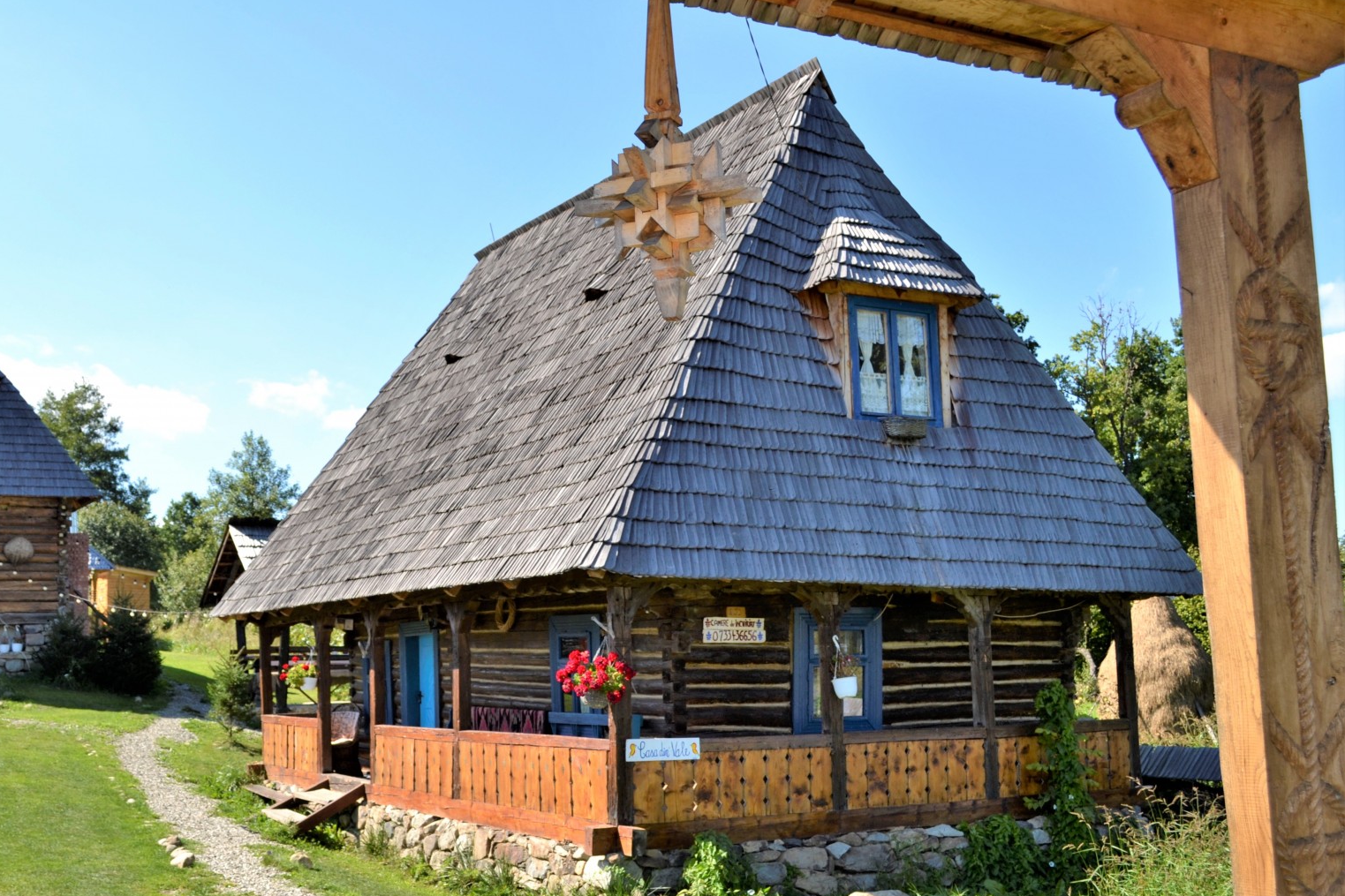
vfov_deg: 34.1
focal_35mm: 39
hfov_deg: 49.3
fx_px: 1457
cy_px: 514
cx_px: 552
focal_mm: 22
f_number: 5.6
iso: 100
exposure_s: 1/200
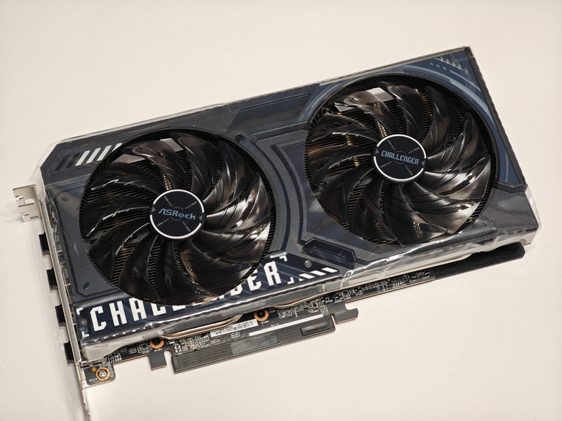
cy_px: 210
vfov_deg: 19.6
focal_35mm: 75
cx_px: 281
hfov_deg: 26.0
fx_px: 1218
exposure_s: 1/100
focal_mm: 12.28
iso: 320
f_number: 1.8
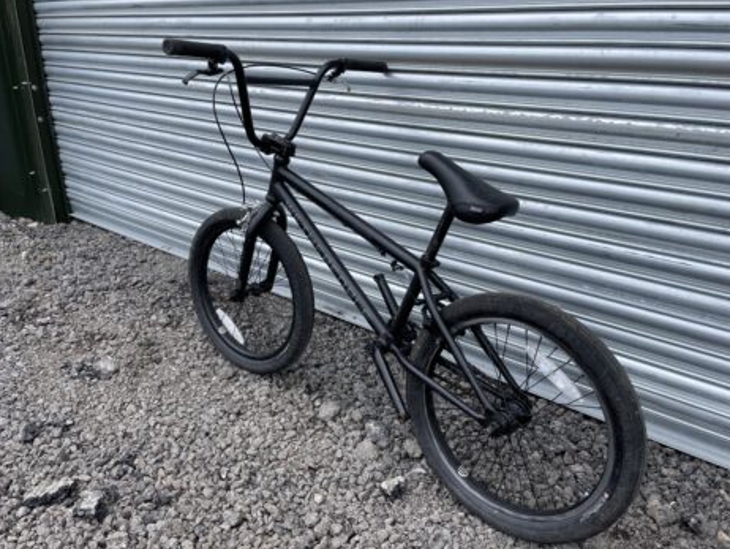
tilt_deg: -22.3
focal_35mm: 27
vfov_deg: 51.4
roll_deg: -1.5
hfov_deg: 65.3
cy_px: 278
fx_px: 570
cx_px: 363
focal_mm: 4.2
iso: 32
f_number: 1.6
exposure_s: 1/812
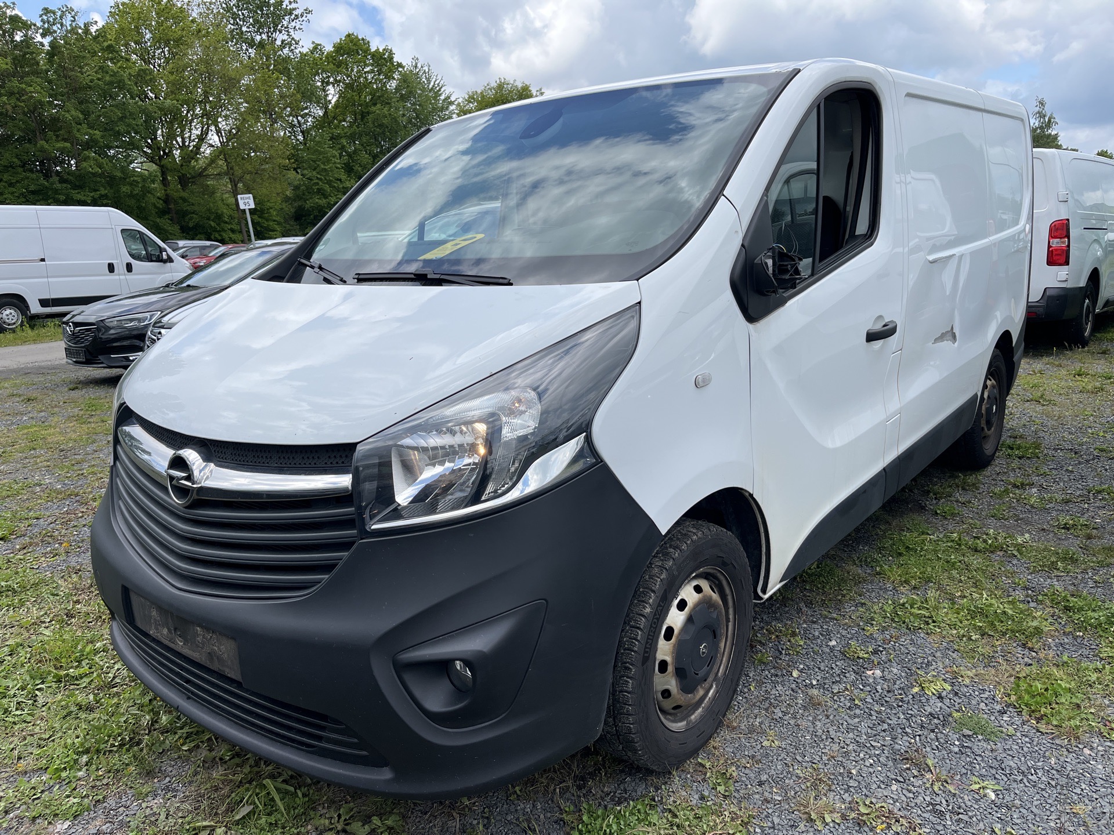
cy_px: 418
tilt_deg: -13.1
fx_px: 837
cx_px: 557
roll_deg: +3.0
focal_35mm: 26
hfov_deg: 67.3
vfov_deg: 53.1
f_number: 1.6
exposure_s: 1/2410
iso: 50
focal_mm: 5.1
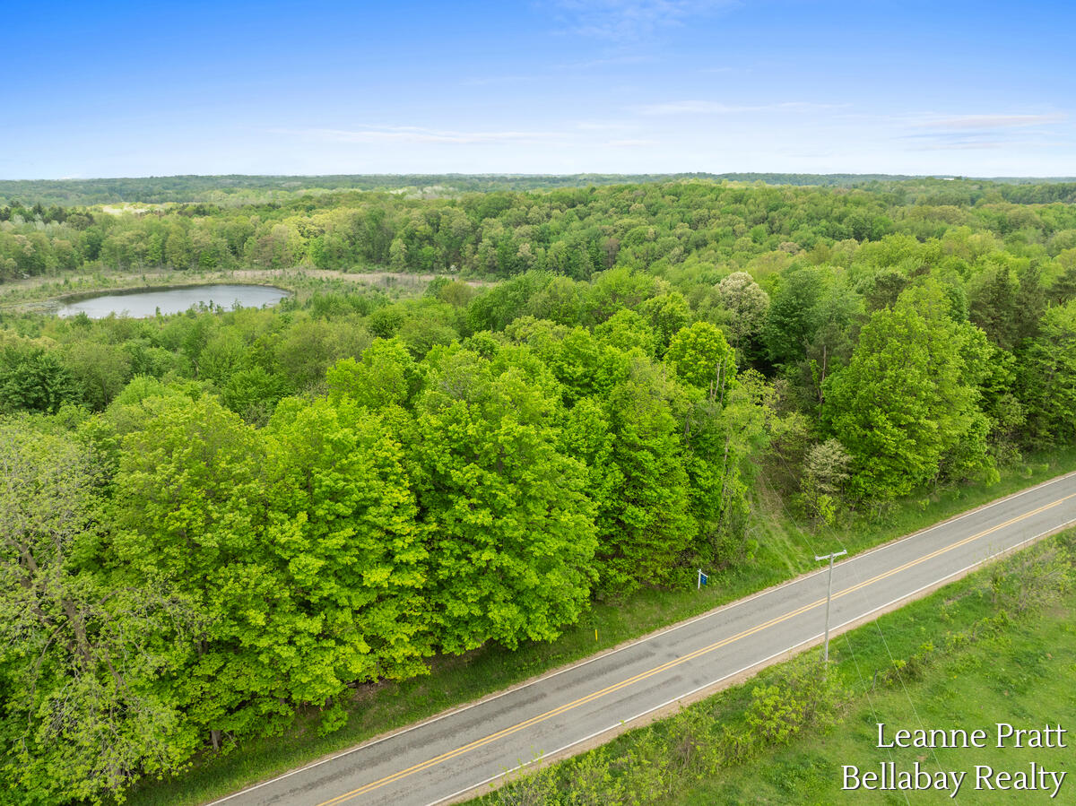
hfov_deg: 71.6
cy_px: 403
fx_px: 746
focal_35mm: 24
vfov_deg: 56.8
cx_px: 538
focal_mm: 12.29
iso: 130
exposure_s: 1/1250
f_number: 2.8
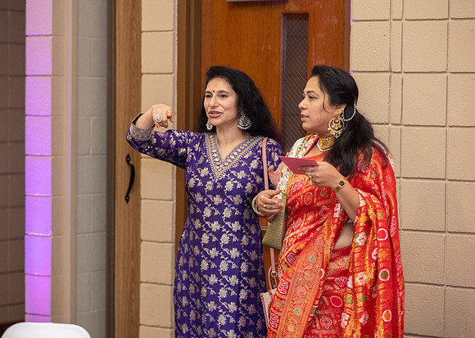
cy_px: 167
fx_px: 1669
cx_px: 218
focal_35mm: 124
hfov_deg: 16.2
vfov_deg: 11.6
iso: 1000
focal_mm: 115
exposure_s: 1/160
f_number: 3.5
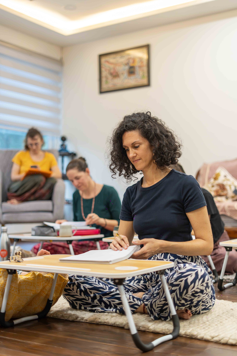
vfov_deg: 39.6
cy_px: 178
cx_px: 118
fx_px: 494
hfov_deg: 27.0
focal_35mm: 50
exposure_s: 1/640
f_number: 1.8
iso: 2000
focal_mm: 50
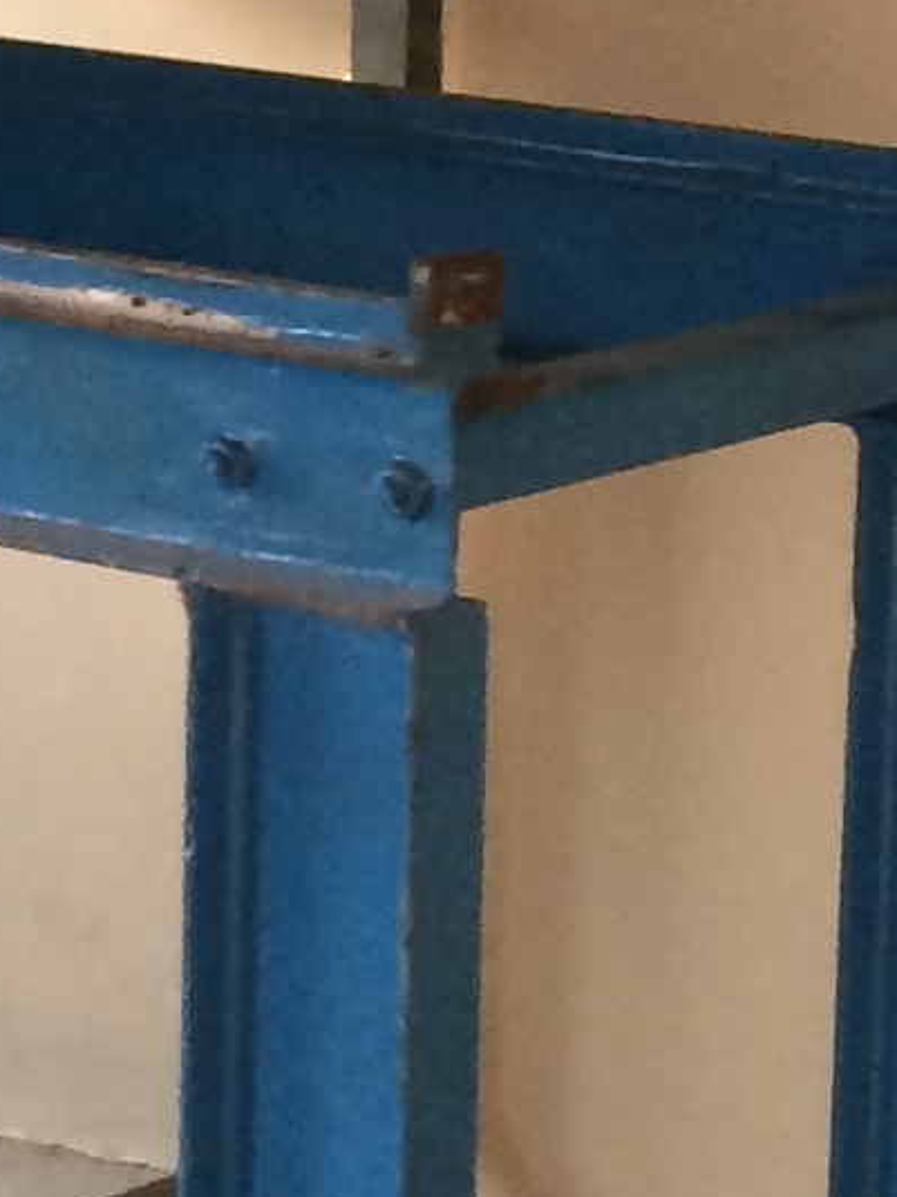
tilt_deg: -10.4
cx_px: -1483
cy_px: -114
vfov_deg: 11.0
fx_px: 6118
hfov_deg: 7.6
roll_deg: -0.7
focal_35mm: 177
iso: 80
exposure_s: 1/33
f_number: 2.2
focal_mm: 4.15
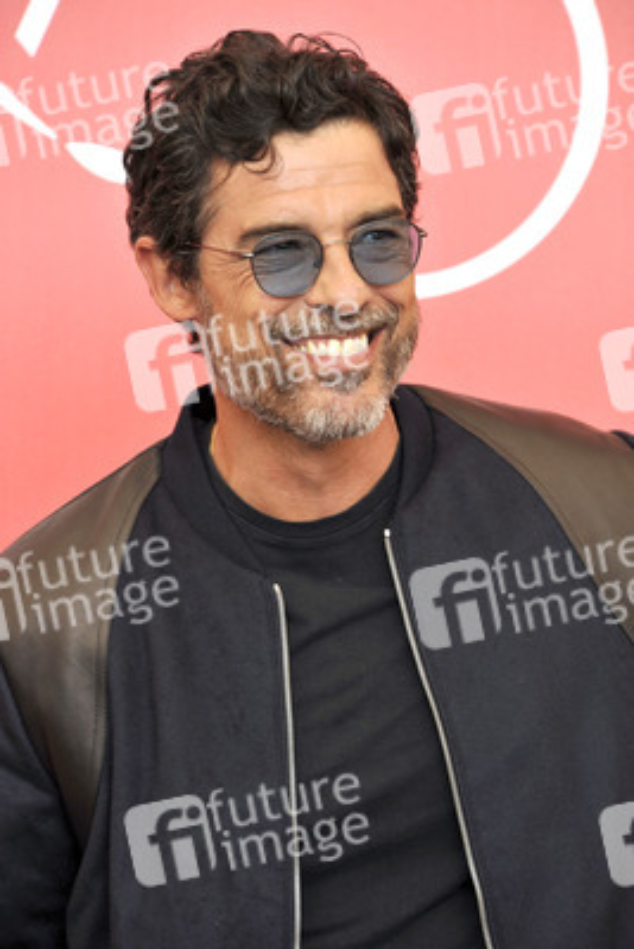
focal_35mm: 250
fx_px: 6598
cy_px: 474
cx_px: 317
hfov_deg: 5.5
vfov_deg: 8.2
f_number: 8
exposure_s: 1/320
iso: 1000
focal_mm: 250
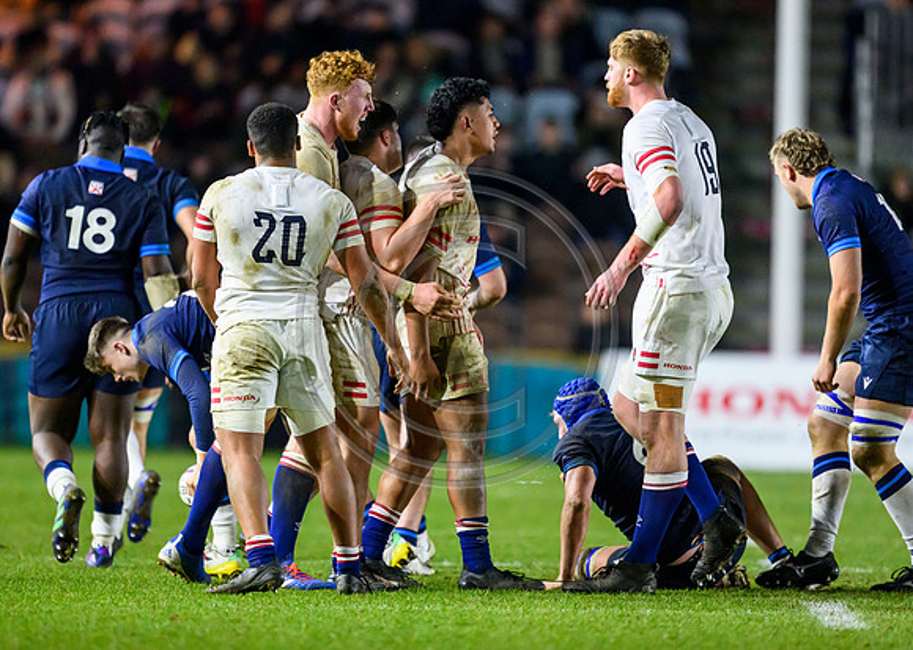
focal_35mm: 613
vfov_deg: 2.3
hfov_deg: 3.3
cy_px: 337
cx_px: 405
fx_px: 15885
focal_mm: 560
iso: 8000
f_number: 4
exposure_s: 1/1000
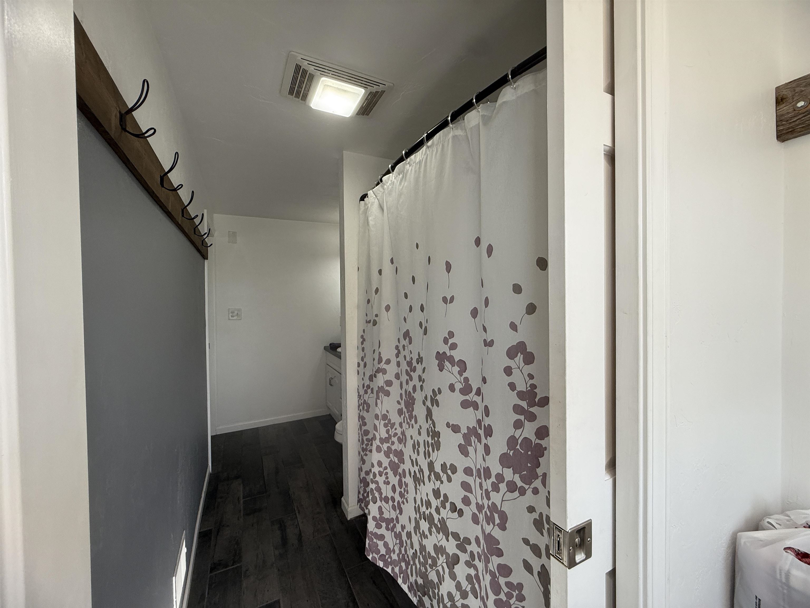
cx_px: 405
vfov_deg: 85.7
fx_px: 328
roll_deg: +0.5
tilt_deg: -0.8
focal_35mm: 14
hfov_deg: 102.1
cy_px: 304
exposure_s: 1/120
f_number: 2.2
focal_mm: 2.22
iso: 125
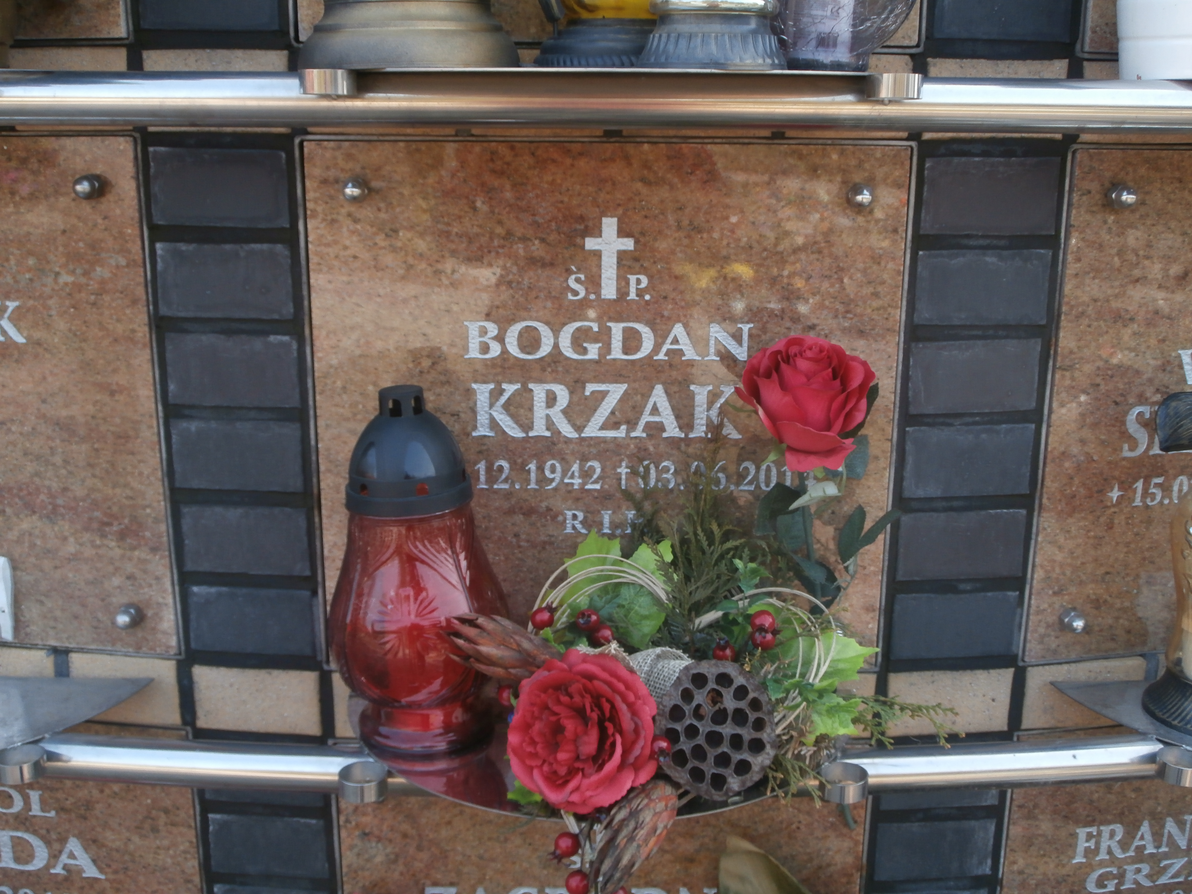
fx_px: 1309
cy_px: 447
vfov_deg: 37.7
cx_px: 596
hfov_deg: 49.0
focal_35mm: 38
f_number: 3.9
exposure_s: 1/80
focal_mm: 6.67
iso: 100
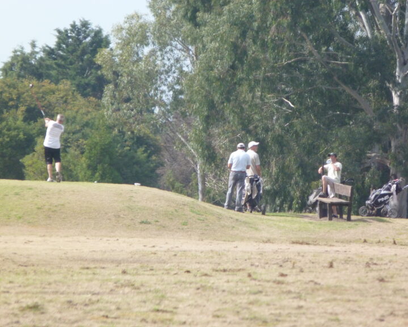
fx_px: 7561
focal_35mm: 626
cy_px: 164
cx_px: 218
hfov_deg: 3.1
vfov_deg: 2.5
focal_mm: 107.9
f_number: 5.2
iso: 320
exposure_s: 1/500
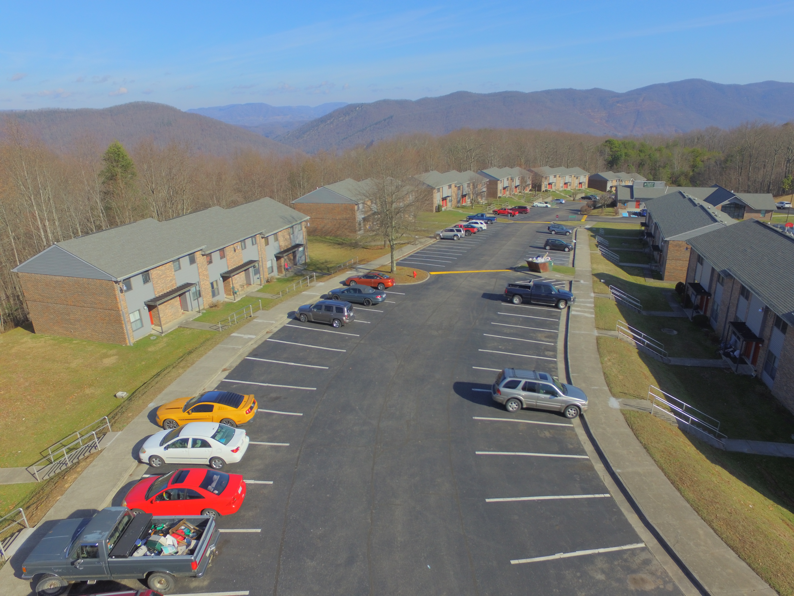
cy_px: 298
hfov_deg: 81.7
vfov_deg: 66.0
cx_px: 397
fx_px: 459
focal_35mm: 20
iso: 100
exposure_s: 1/646
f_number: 2.8
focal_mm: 3.61
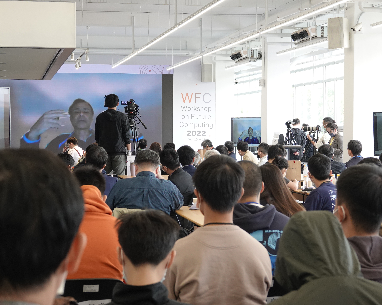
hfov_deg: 23.3
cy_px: 154
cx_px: 191
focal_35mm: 82
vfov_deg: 18.7
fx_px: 927
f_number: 3.5
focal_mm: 26.42
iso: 400
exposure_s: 1/80
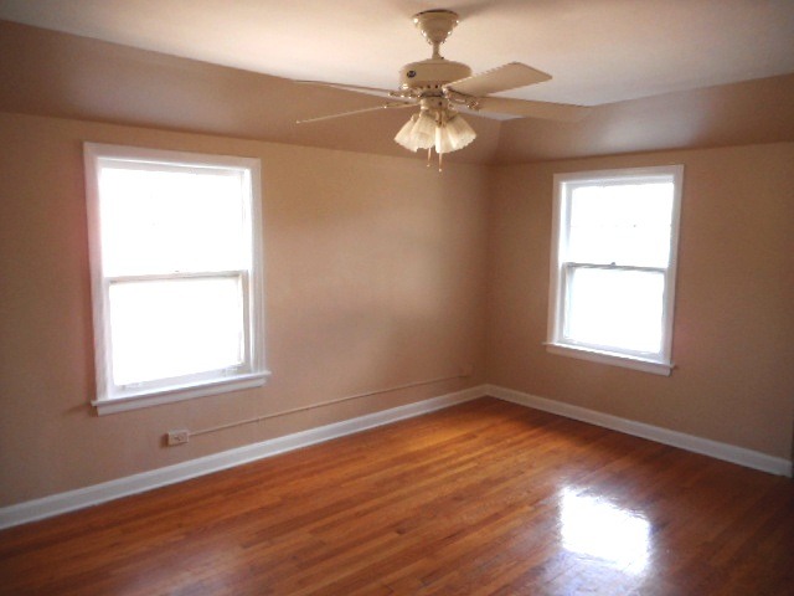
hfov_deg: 69.4
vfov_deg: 54.9
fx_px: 573
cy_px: 298
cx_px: 397
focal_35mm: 25
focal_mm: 4.5
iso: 100
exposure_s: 1/30
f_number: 3.7
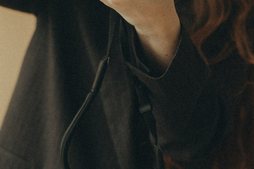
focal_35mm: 102
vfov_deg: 13.1
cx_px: 125
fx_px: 719
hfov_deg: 20.0
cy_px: -34
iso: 500
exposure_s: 1/400
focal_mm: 35
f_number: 1.6
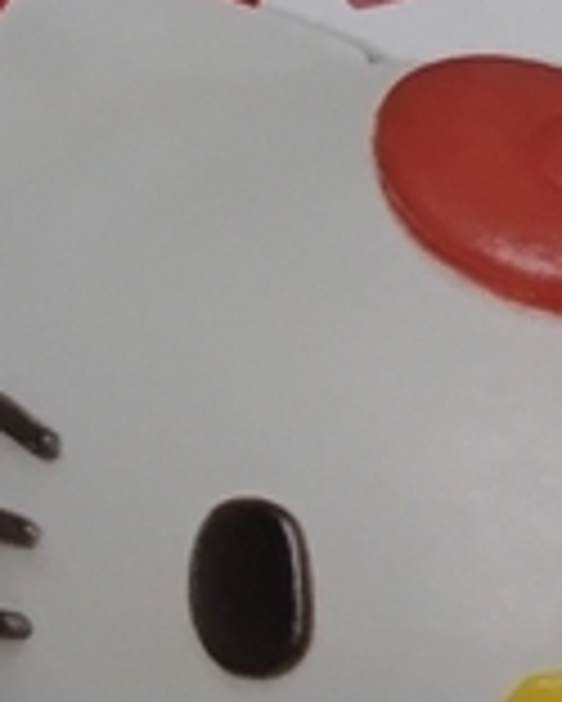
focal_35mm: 186
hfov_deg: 7.8
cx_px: 1232
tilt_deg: +1.2
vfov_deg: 9.3
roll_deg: +2.3
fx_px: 3863
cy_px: 1674
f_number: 2.2
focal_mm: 4.15
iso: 25
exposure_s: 1/40
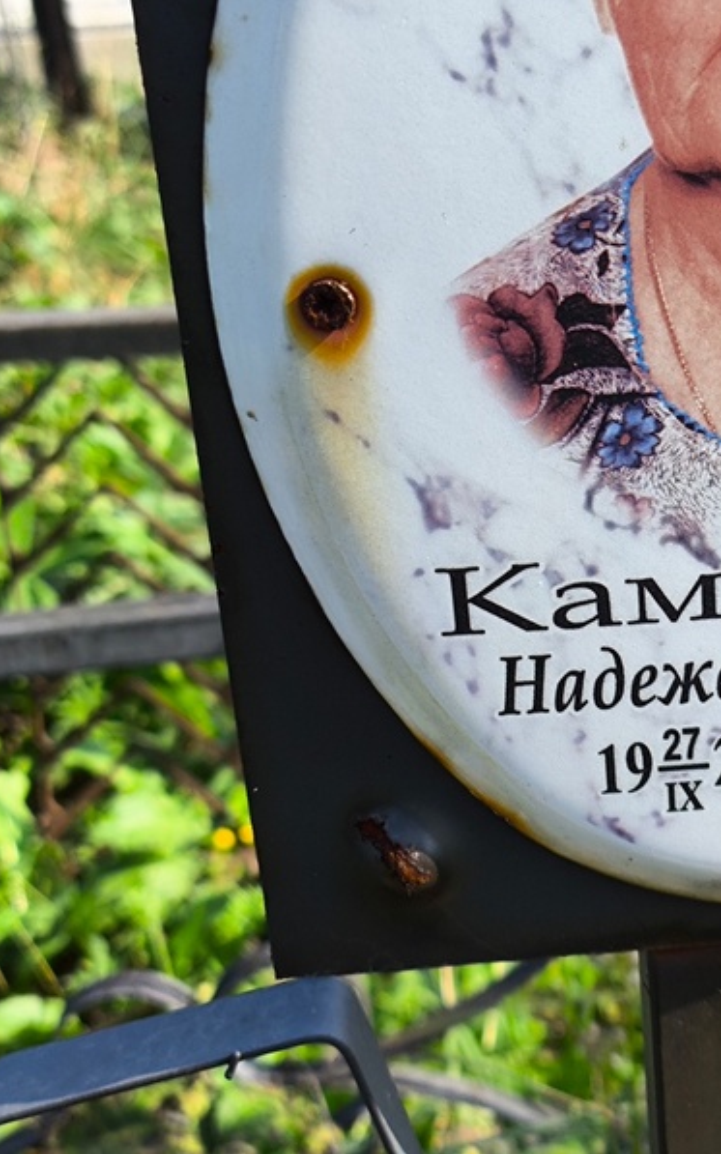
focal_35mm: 71
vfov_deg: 29.0
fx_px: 2233
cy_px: 576
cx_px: 594
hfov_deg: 18.2
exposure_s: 1/470
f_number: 1.7
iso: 50
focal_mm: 4.71
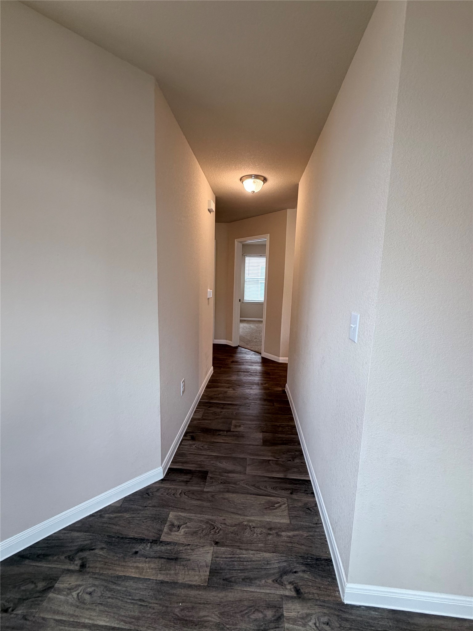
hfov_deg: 85.7
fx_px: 255
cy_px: 316
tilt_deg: -8.1
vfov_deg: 102.1
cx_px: 236
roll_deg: -1.6
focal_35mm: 14
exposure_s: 1/60
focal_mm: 2.22
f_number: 2.2
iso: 200
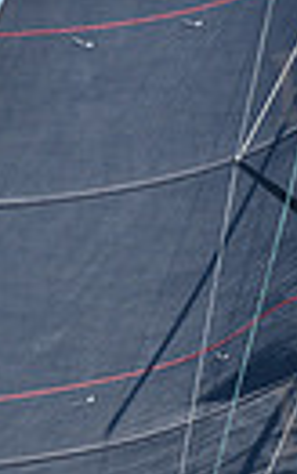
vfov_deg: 4.6
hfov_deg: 2.9
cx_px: 87
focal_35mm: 451
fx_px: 5834
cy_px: 602
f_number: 4.5
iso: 200
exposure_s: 1/1000
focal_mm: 100
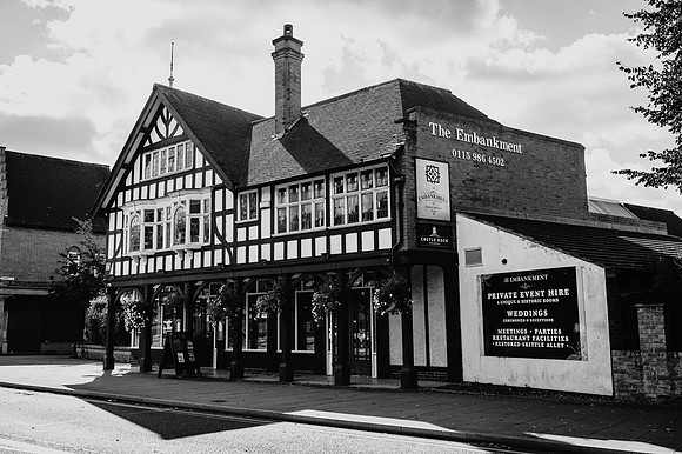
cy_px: 227
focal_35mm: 35
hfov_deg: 54.5
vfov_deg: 37.8
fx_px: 663
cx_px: 341
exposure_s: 1/500
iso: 100
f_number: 4
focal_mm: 35
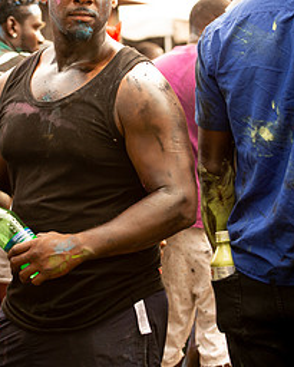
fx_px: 1467
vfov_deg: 14.2
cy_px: 139
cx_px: 114
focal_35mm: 135
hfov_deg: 11.4
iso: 640
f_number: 5
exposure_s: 1/320
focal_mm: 82
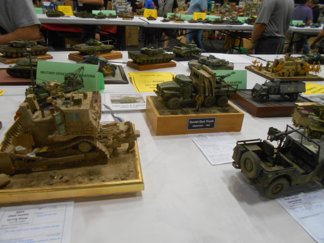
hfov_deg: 67.3
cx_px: 162
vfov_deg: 53.1
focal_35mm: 26
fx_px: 243
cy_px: 122
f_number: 3.2
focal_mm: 4.6
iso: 320
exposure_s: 1/30
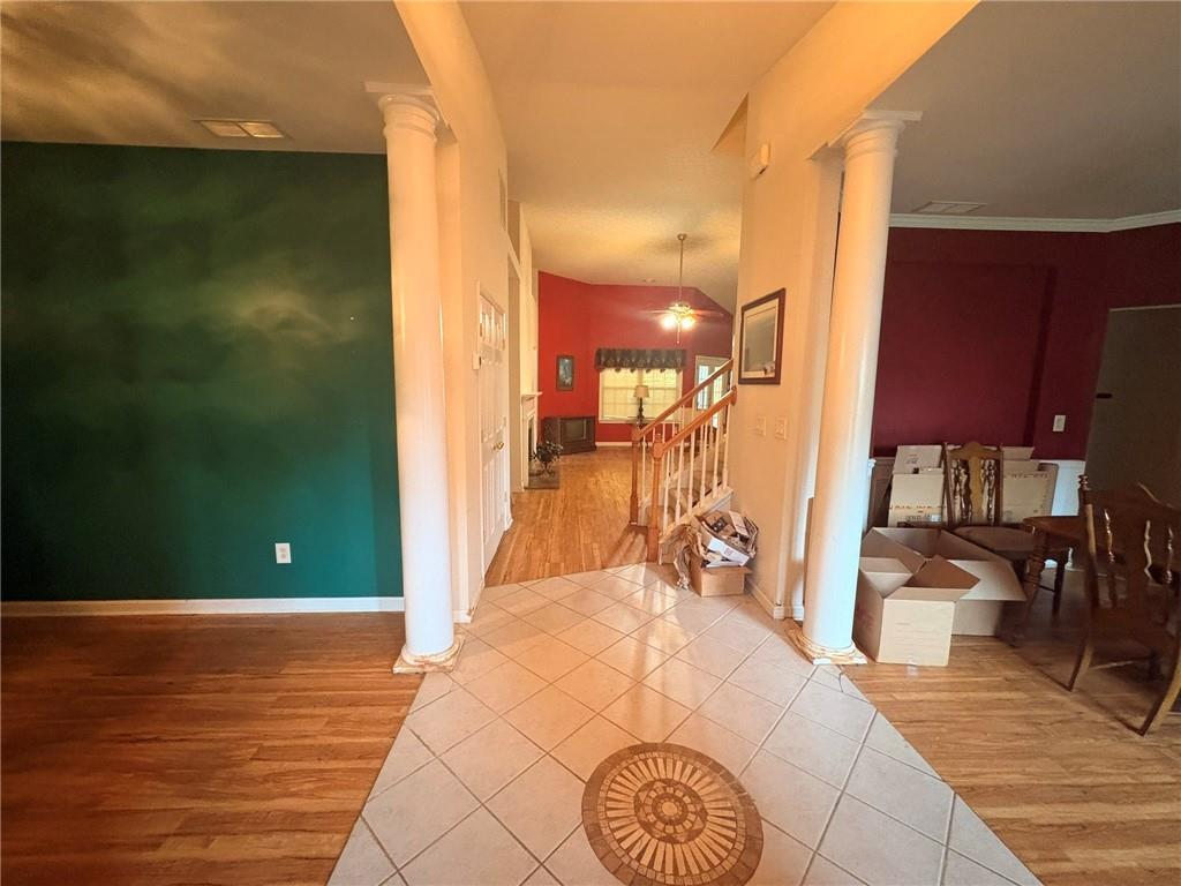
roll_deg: +0.0
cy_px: 443
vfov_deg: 85.7
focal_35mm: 14
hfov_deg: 102.1
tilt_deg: -6.8
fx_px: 478
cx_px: 590
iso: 640
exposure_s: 1/40
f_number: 2.2
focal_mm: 2.22
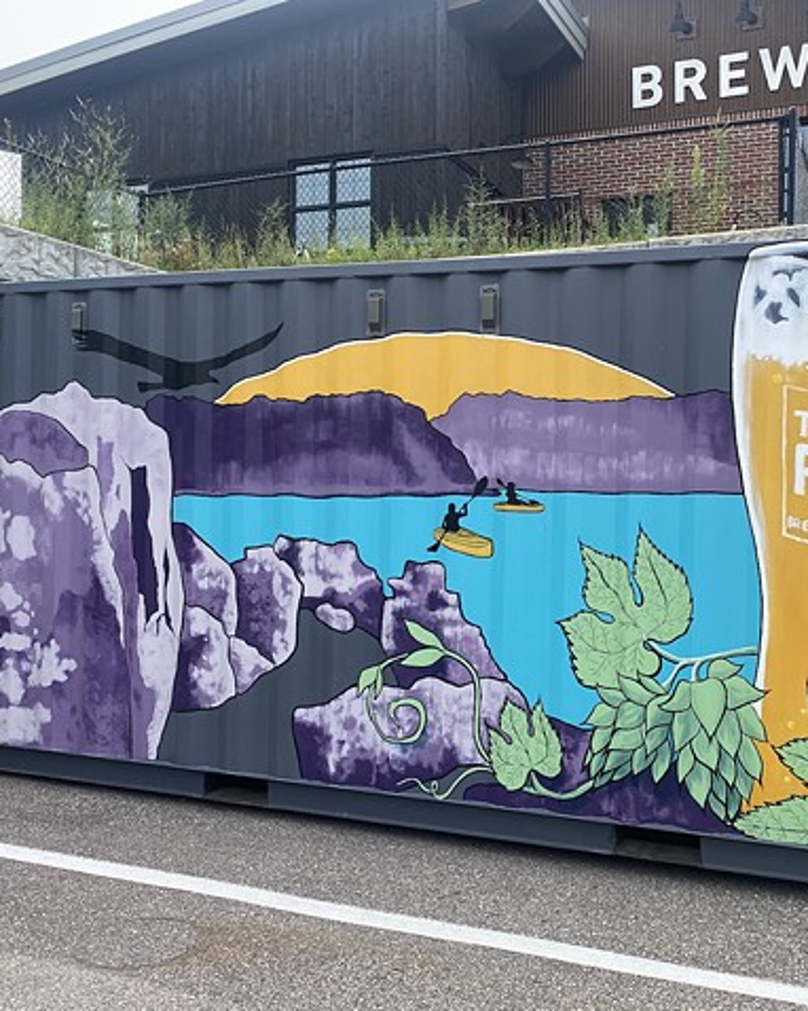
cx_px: 552
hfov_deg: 42.6
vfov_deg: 52.9
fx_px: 1017
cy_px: 506
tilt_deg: -0.2
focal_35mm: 34
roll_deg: -0.4
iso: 32
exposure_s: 1/1316
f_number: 1.8
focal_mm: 4.2
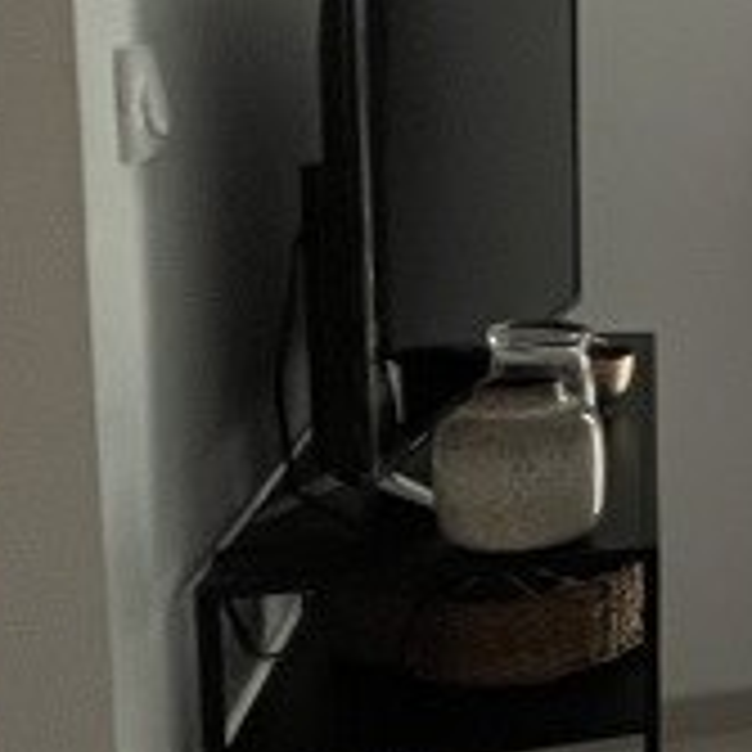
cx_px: 1590
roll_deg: -4.7
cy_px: 261
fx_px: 1352
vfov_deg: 30.9
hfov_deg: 17.8
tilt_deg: -7.8
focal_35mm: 55
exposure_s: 1/100
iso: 125
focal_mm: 1.57
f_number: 1.8
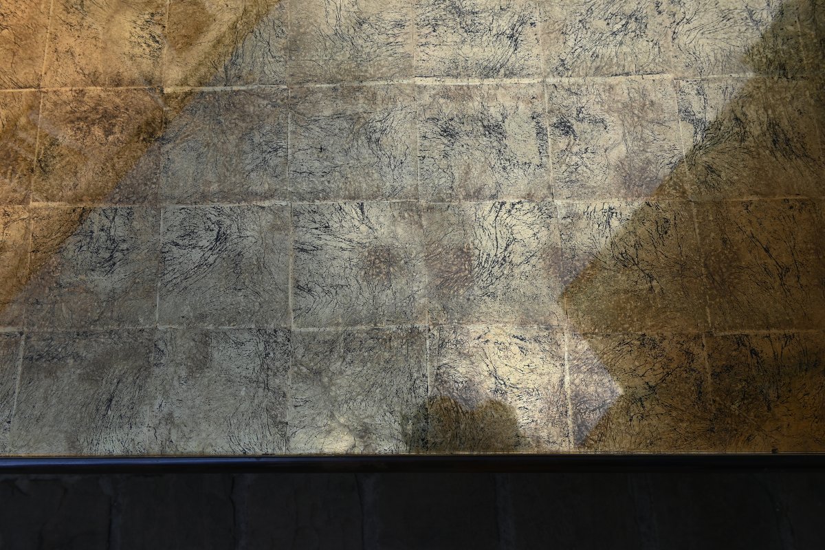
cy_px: 275
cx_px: 412
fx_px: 670
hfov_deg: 63.2
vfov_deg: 44.6
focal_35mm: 29
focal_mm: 19.5
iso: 100
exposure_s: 1/320
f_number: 6.3
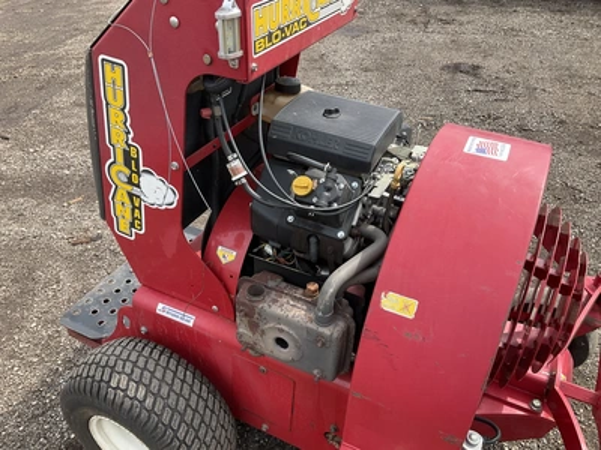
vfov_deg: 48.2
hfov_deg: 61.7
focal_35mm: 29
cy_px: 225
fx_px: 503
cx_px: 300
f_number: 1.8
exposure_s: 1/534
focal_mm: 3
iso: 25
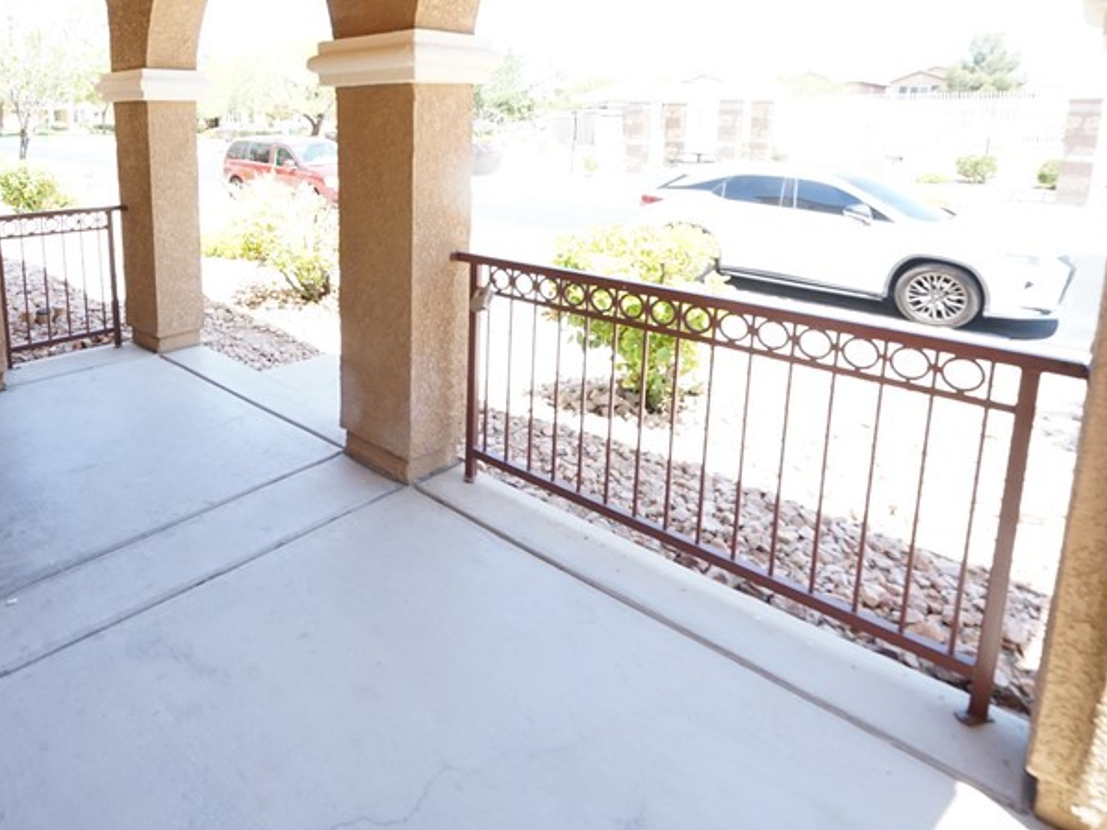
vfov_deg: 60.4
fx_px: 672
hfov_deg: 76.2
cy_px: 220
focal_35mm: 21
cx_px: 358
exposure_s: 1/125
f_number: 6.3
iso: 400
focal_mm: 12
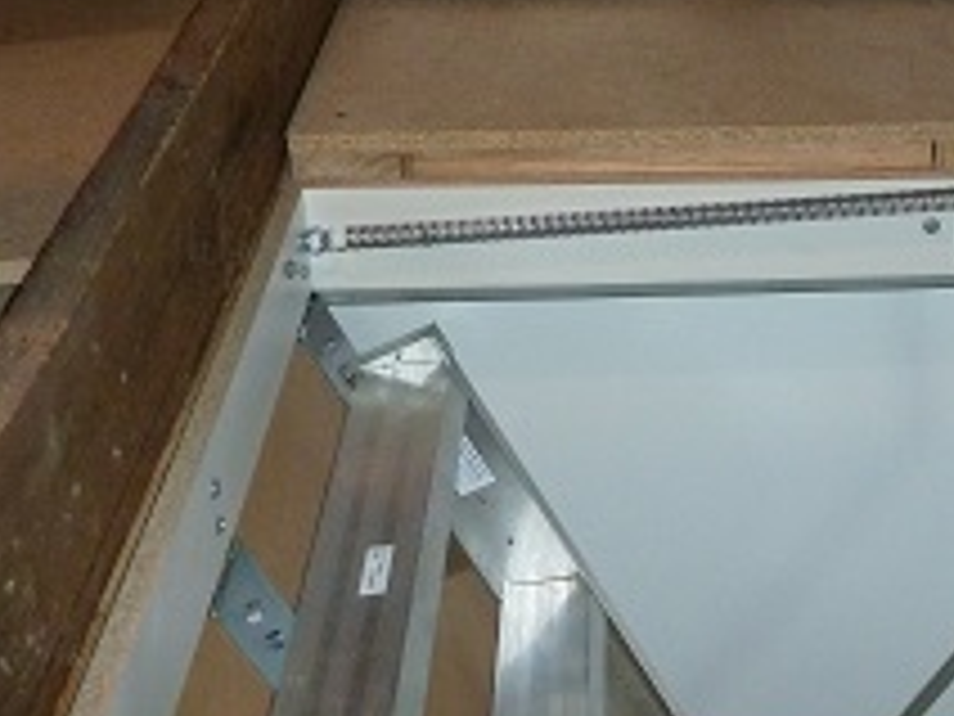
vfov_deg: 24.2
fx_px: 1626
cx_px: 904
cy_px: 97
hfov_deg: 30.8
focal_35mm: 59
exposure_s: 1/30
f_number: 3.3
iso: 320
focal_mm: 4.1
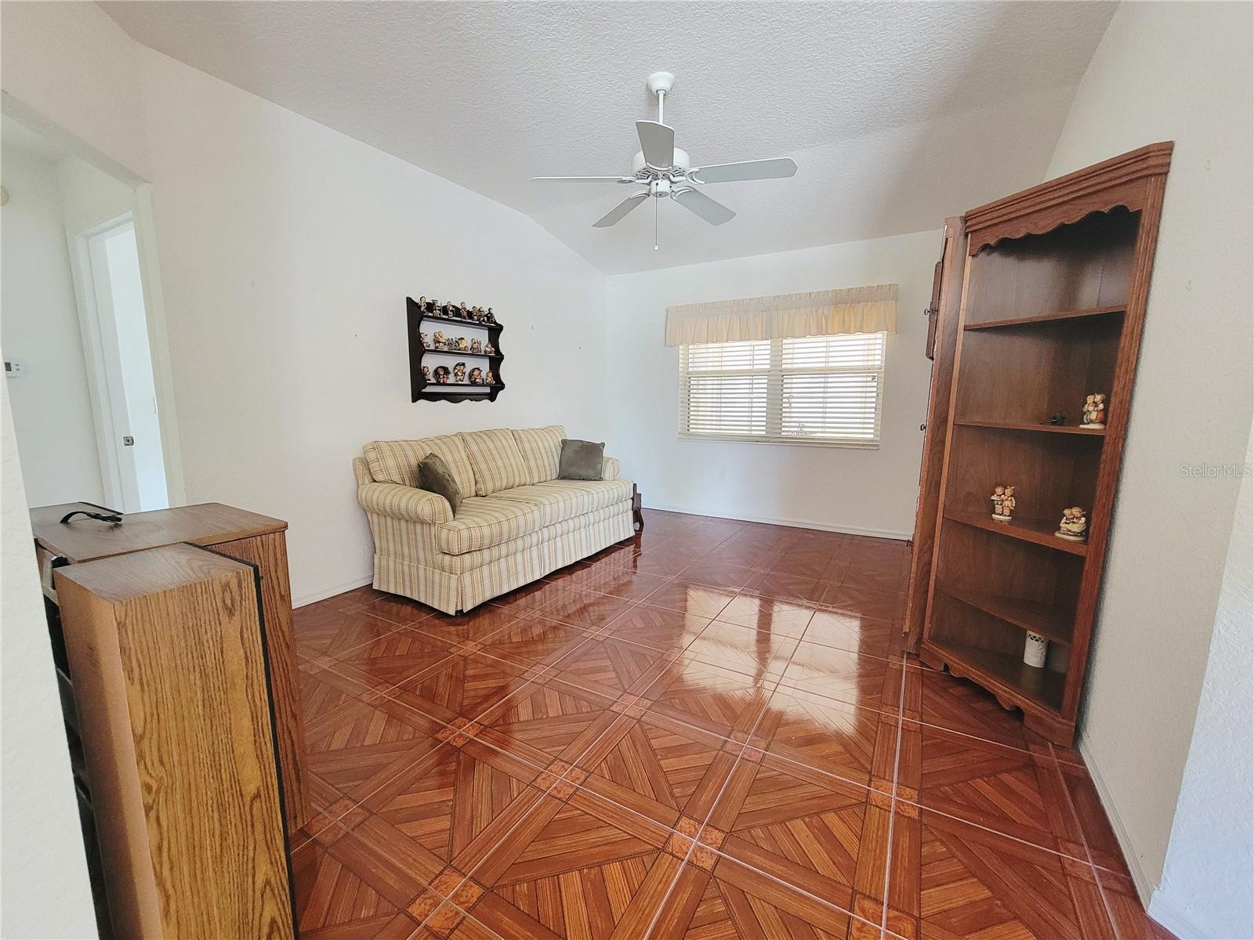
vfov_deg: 89.9
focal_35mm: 13
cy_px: 470
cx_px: 627
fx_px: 471
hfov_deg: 106.2
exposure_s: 1/30
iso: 500
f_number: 2.2
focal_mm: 2.2
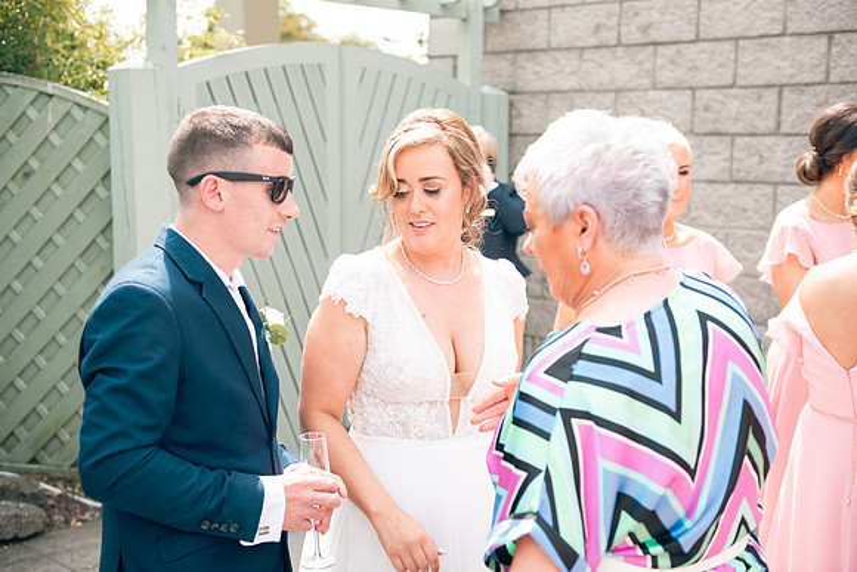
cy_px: 286
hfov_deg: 41.1
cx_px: 428
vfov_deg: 28.1
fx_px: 1143
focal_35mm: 48
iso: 80
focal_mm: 48
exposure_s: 1/250
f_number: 3.5
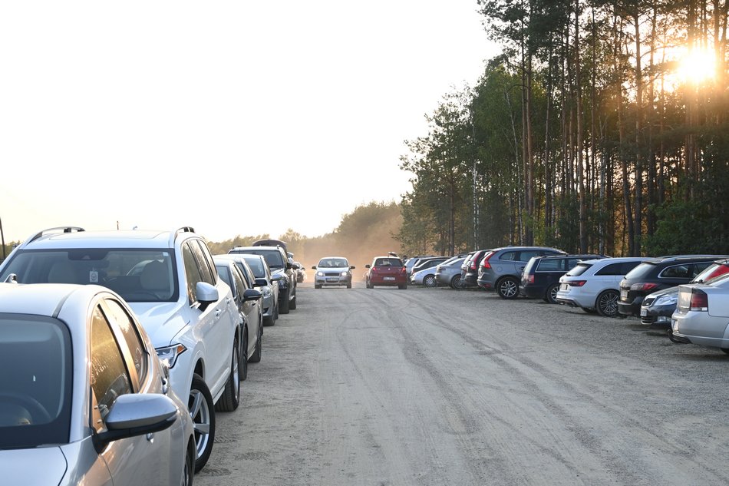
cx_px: 364
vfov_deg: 23.2
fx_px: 1184
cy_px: 243
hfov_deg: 34.2
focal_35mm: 58
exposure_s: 1/200
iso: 200
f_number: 5.6
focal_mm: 39
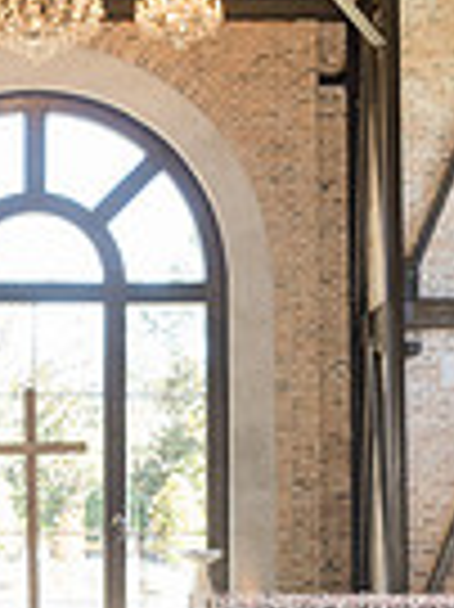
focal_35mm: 103
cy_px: 411
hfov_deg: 14.2
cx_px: 41
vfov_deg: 19.0
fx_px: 1804
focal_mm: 24
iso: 800
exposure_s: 1/100
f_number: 5.6
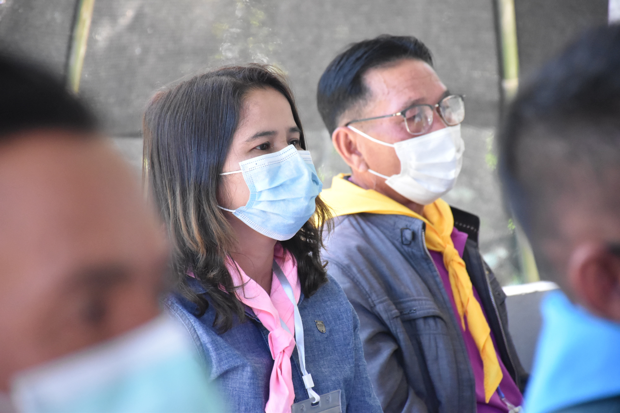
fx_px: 3616
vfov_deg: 6.5
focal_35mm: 210
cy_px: 206
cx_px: 310
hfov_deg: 9.8
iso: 4000
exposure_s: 1/160
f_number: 5.6
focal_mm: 140
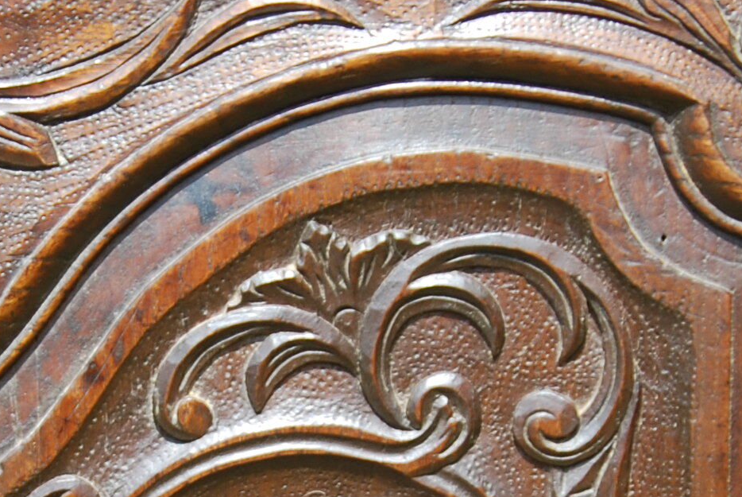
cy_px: 710
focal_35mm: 199
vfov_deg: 6.8
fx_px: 4106
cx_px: 116
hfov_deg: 10.3
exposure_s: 1/160
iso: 100
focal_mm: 32
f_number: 6.3
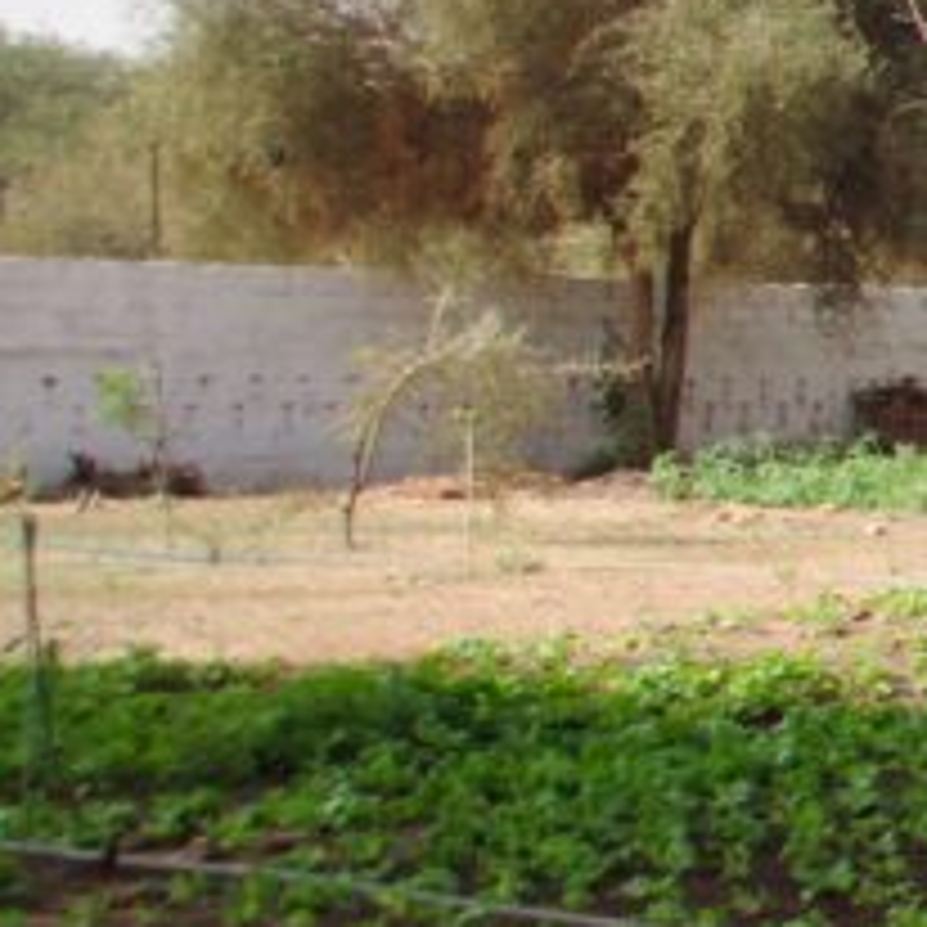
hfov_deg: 12.4
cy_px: 574
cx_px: 2151
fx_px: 3454
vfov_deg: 15.3
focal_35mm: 114
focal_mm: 18
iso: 100
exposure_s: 1/160
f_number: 4
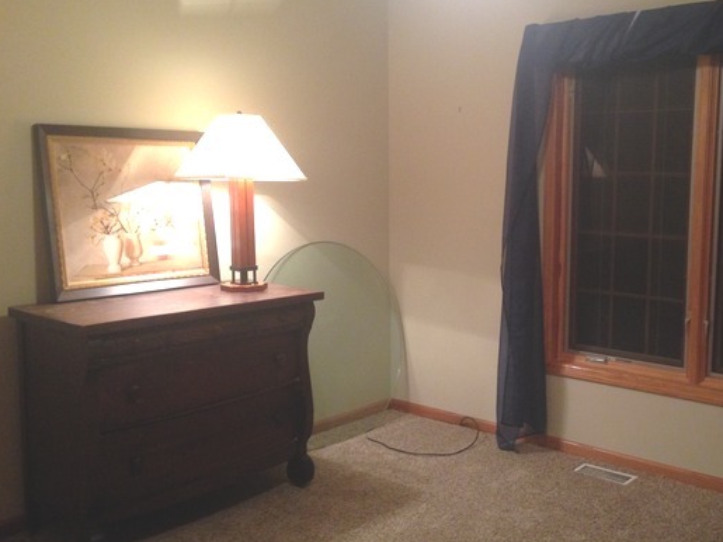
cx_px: 445
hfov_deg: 45.5
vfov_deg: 35.1
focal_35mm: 41
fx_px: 856
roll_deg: -1.3
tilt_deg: -6.1
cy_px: 263
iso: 250
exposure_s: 1/20
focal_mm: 4.12
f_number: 2.4
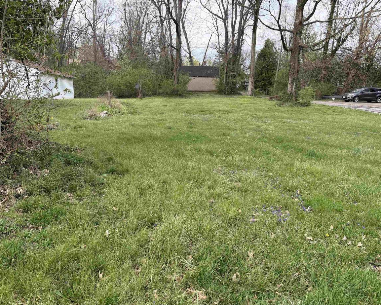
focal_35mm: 26
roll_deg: -1.1
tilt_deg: -12.4
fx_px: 293
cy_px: 158
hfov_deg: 66.0
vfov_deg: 54.9
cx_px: 192
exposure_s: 1/1156
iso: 100
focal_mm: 6.76
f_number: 1.78
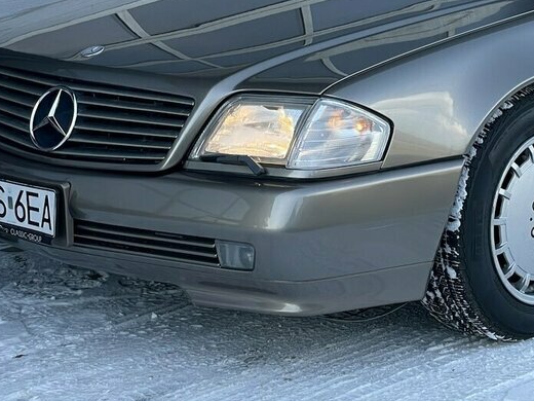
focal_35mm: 120
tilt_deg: -8.0
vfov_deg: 12.3
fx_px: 1851
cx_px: 492
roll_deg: +0.3
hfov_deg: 16.2
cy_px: 78
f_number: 2
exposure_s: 1/178
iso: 25
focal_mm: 6
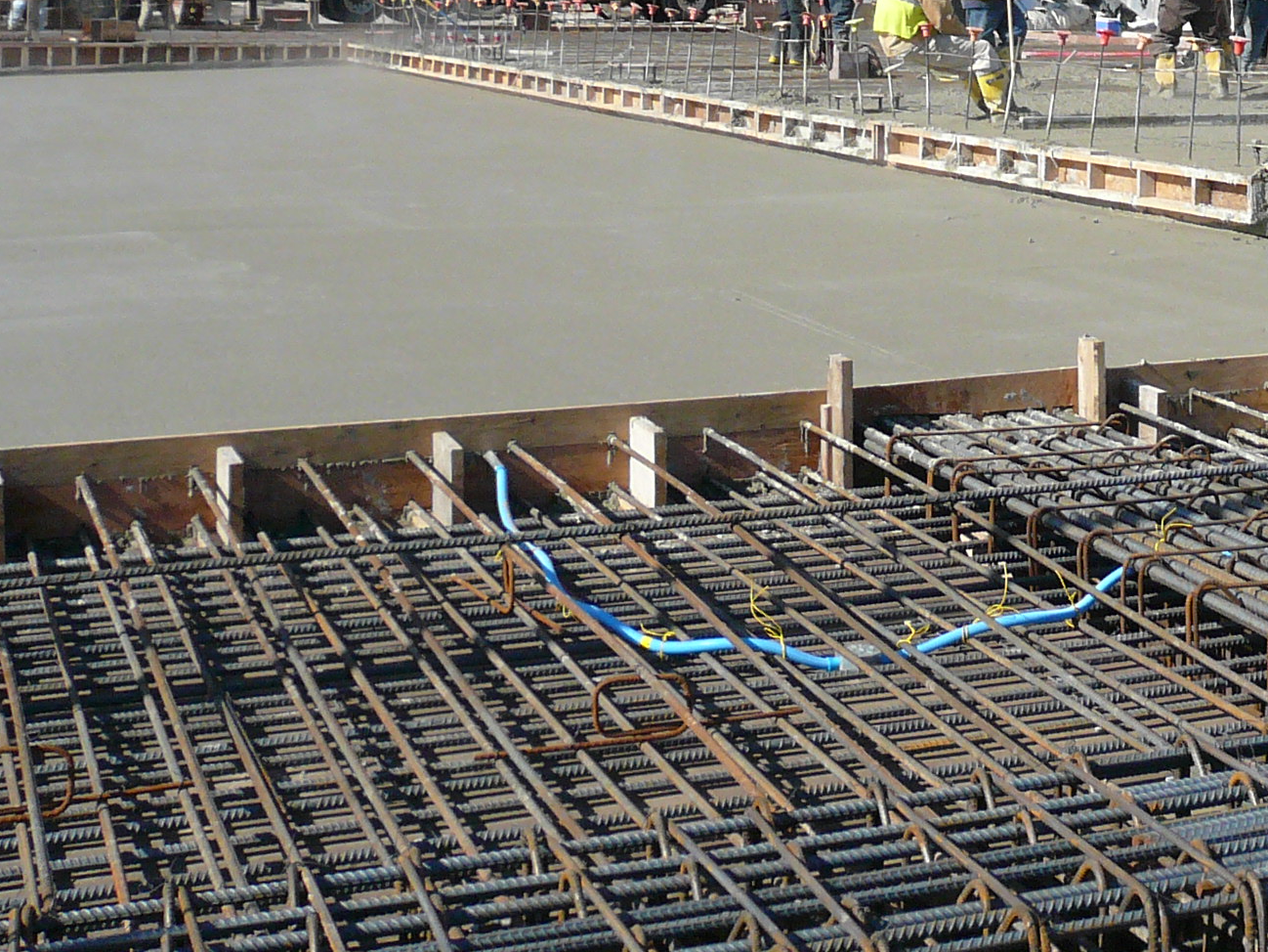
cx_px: 1181
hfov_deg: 26.3
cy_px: -111
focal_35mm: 71
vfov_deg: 19.8
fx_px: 2601
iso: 100
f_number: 8
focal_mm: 4.9
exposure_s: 1/160
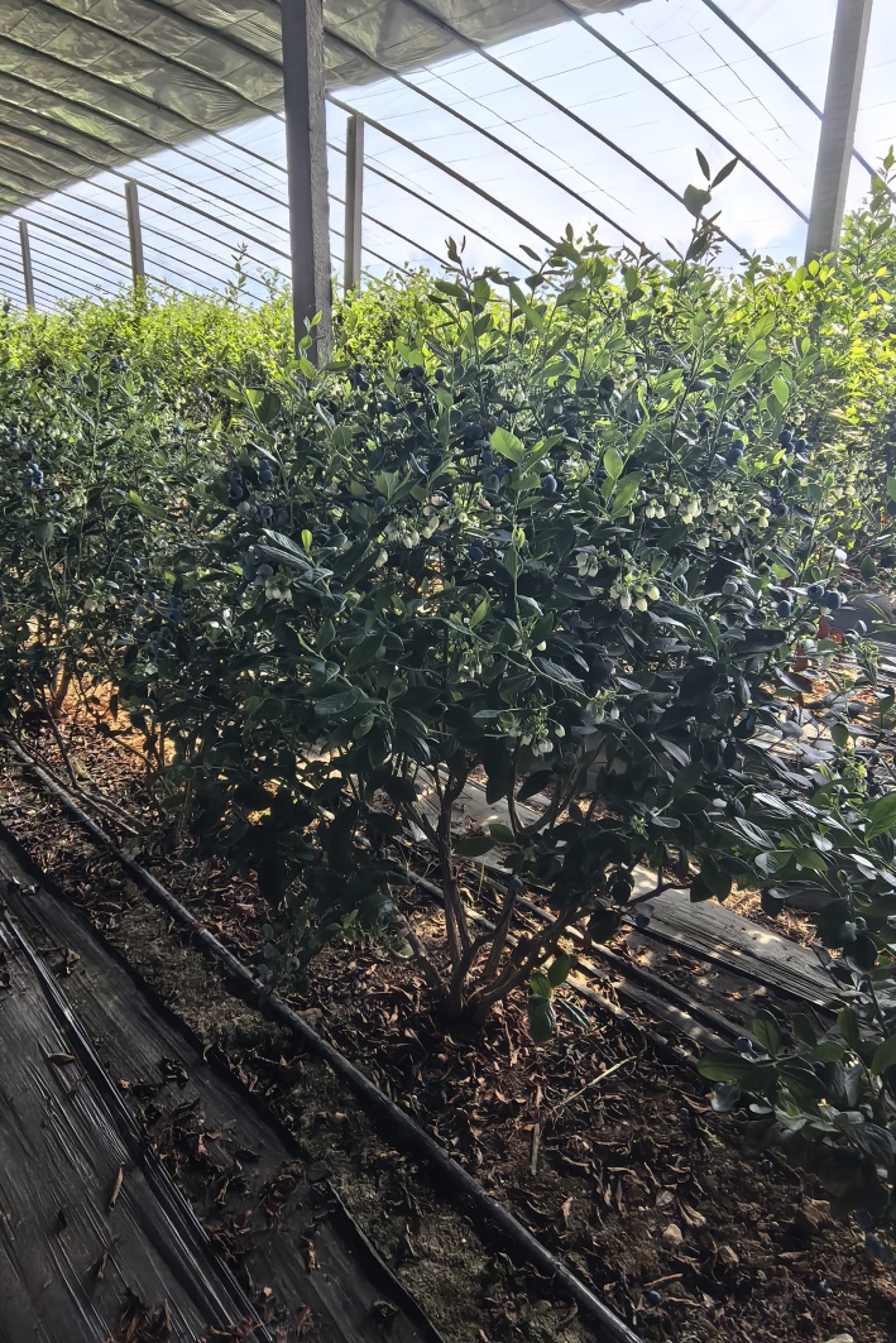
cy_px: 673
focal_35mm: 24
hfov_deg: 53.1
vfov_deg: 73.7
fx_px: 896
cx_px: 426
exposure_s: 1/132
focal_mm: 1.95
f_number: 2.2
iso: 50
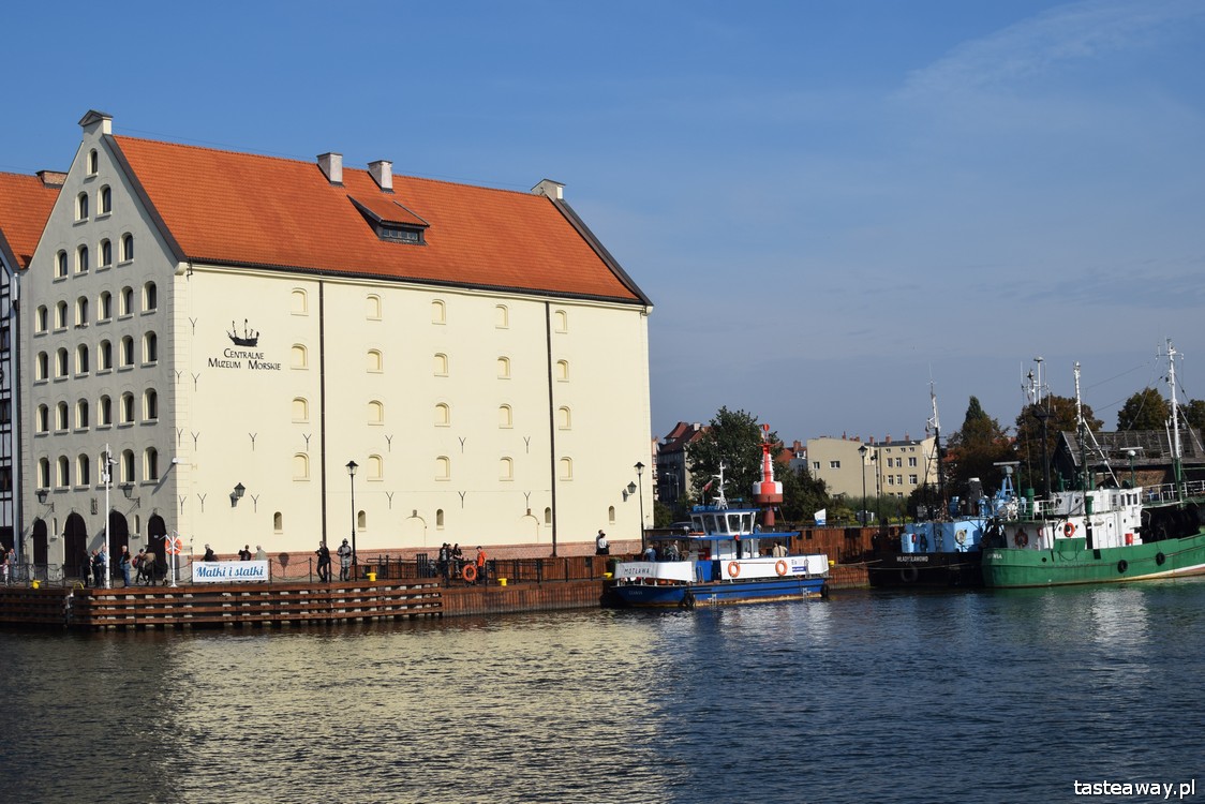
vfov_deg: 25.8
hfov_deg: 37.8
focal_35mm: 52
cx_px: 602
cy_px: 402
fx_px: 1758
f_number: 11
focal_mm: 35
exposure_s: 1/500
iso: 200
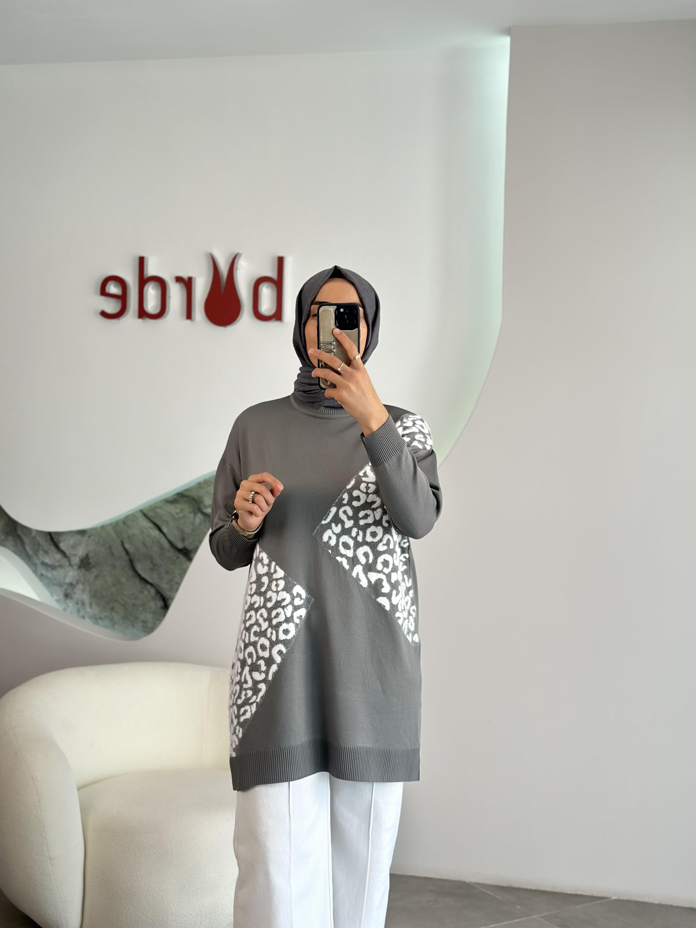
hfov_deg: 30.3
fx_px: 1287
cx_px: 348
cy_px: 464
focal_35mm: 48
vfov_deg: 39.7
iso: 80
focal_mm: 6.86
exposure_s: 1/234
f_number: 1.78
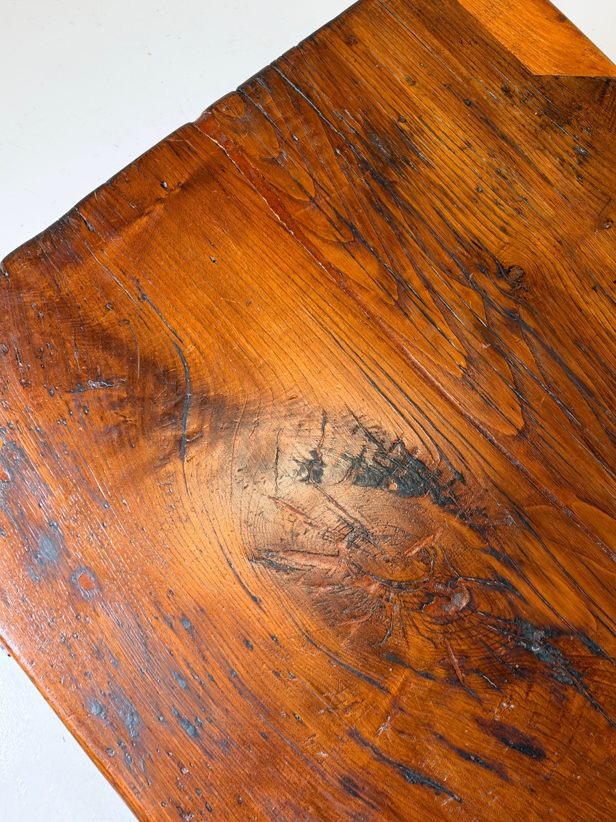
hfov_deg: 40.7
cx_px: 308
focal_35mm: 35
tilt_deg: -72.6
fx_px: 830
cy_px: 411
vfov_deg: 52.6
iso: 200
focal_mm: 6.93
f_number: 1.8
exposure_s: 1/50
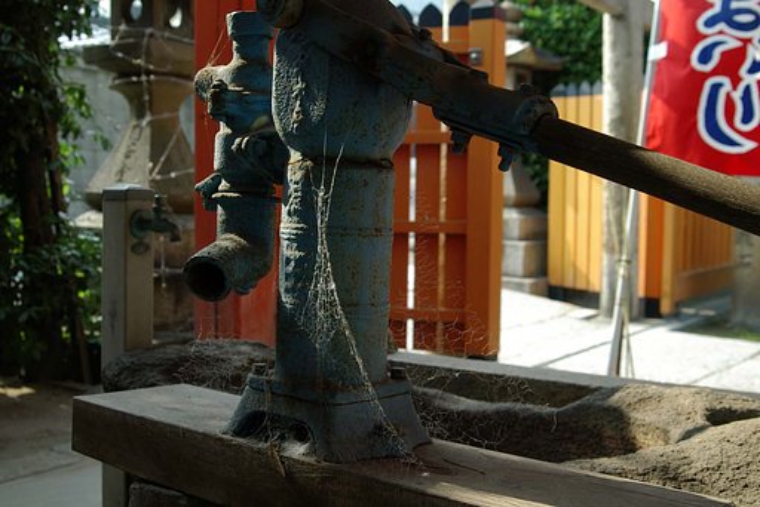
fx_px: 887
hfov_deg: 46.4
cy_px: 254
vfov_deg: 31.9
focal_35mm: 42
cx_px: 380
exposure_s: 1/125
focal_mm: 28
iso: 200
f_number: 5.6
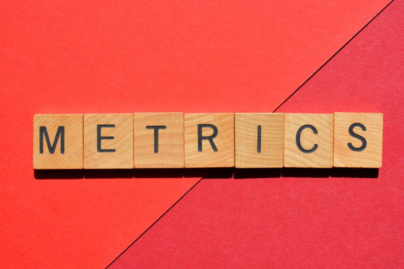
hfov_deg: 28.1
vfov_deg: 18.9
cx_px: 202
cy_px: 134
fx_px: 808
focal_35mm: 72
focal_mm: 48
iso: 100
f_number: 8
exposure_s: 1/250
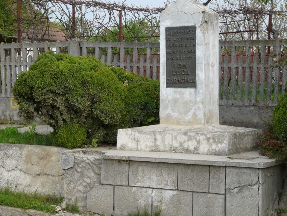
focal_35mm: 83
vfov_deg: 17.8
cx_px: 144
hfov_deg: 23.6
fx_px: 688
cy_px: 108
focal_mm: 13.6
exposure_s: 1/200
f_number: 5
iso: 100
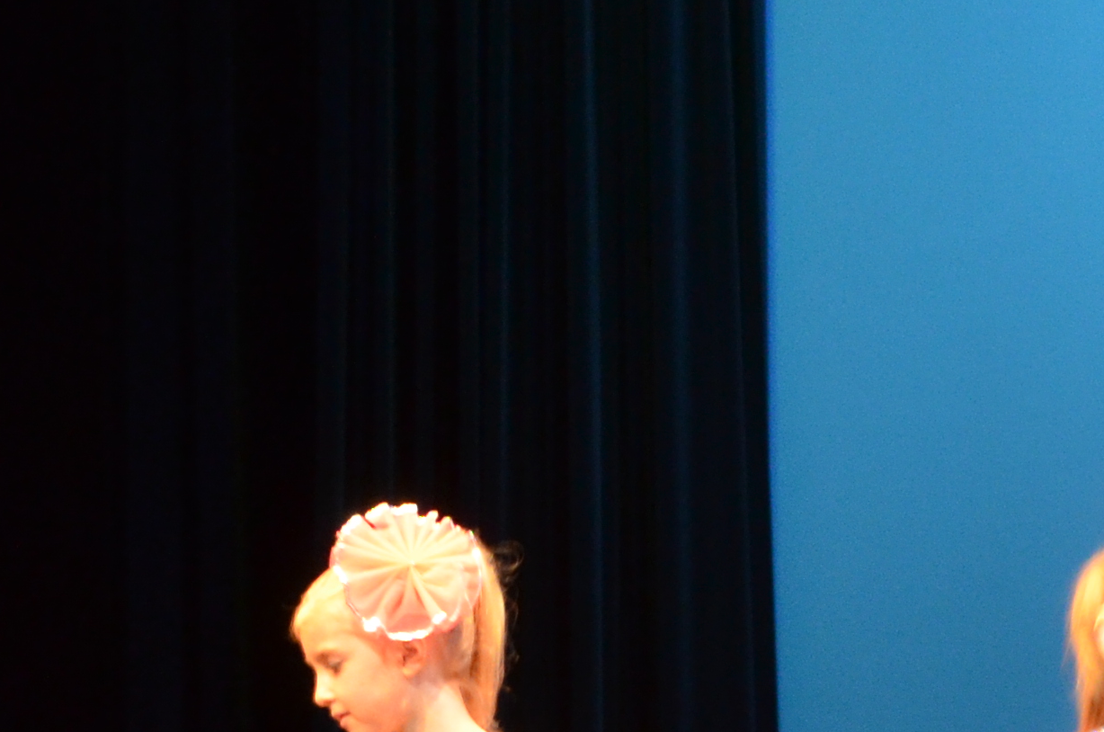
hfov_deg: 6.2
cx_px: 350
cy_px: 510
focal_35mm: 331
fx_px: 10132
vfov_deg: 4.1
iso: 1400
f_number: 5.6
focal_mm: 55
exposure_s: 1/30
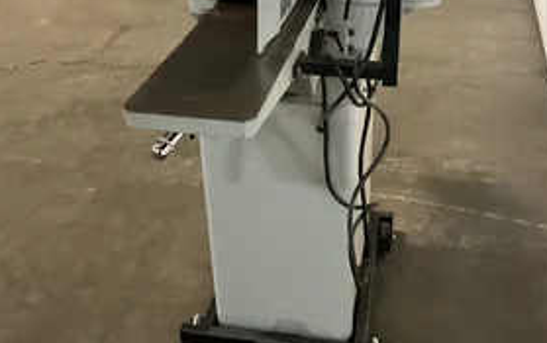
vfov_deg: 29.0
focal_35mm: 44
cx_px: 308
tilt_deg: -29.3
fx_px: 657
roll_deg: +1.5
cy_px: 106
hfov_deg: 45.1
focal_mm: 3
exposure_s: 1/40
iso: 320
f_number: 1.8
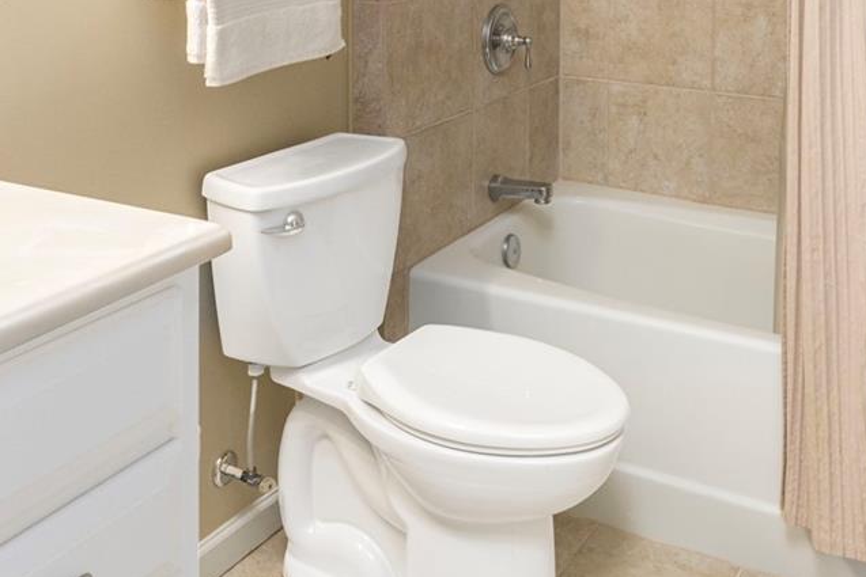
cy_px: -120
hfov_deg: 43.4
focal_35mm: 45
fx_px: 1083
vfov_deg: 26.5
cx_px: 511
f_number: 8
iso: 200
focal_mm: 14
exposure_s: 1/200
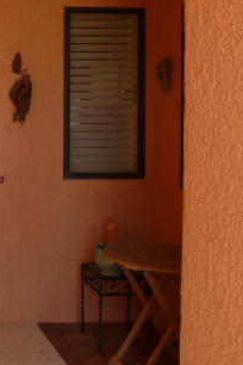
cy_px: 99
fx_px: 638
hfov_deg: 19.2
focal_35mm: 63
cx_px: -111
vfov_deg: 31.4
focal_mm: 4.7
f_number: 3.4
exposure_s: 1/60
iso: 80
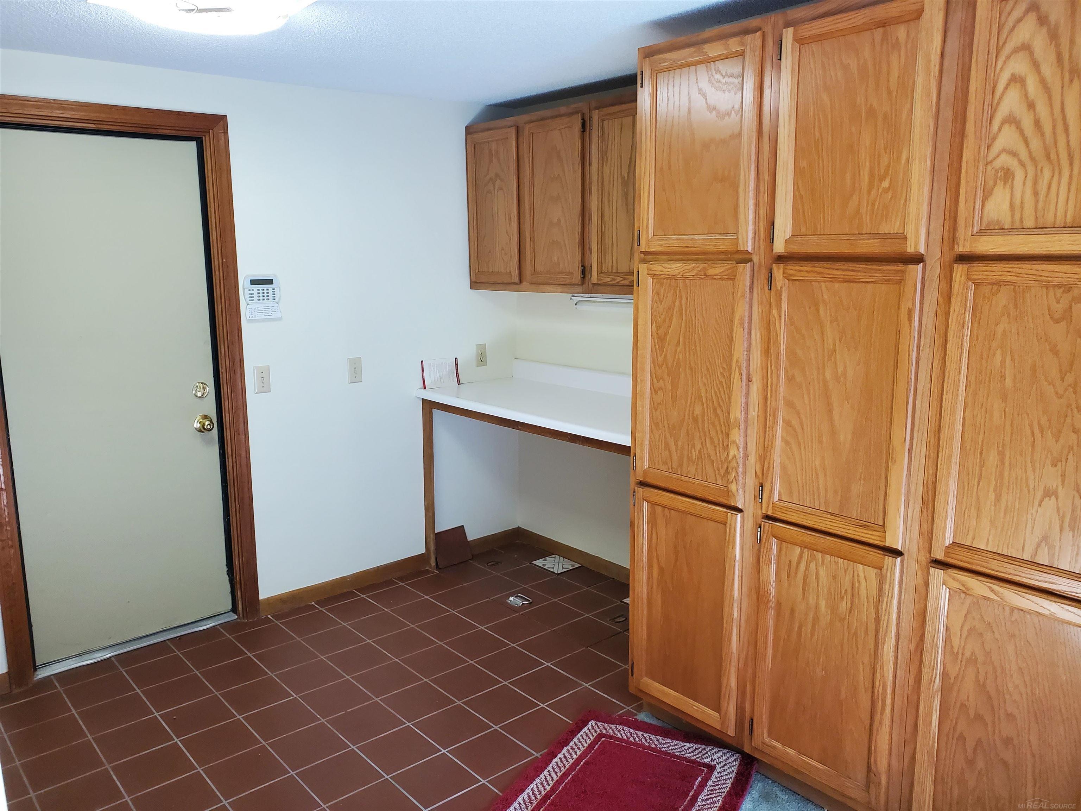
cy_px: 406
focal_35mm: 26
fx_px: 812
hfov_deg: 67.3
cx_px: 540
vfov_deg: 53.1
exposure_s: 1/60
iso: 250
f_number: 2.4
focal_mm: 4.3
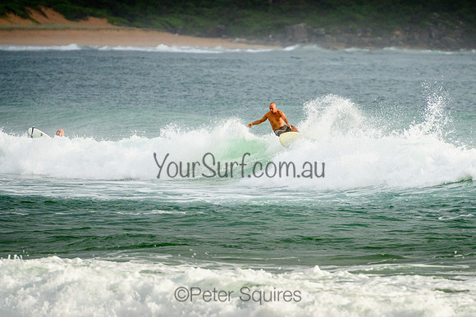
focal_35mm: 550
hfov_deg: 3.7
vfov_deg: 2.5
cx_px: 301
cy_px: 138
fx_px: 7274
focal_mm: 400
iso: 720
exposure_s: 1/2000
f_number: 5.6
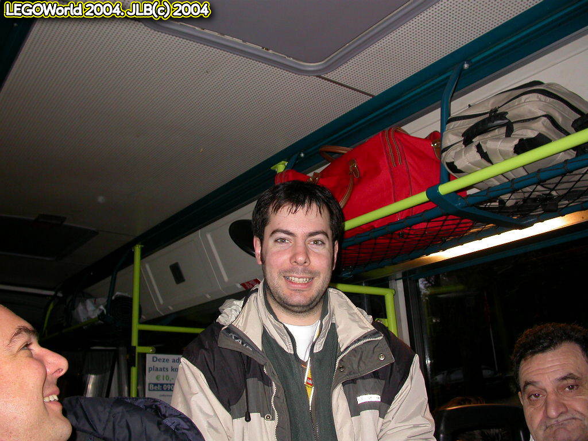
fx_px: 645
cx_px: 294
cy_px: 220
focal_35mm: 38
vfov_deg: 37.7
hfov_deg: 49.0
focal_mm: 7.85
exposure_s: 1/60
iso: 100
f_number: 2.6
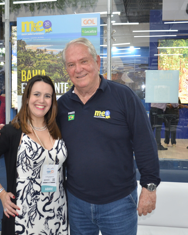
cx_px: 88
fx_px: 299
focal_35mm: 43
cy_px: 118
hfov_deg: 34.9
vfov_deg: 42.9
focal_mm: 20
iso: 500
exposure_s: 1/60
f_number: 3.5
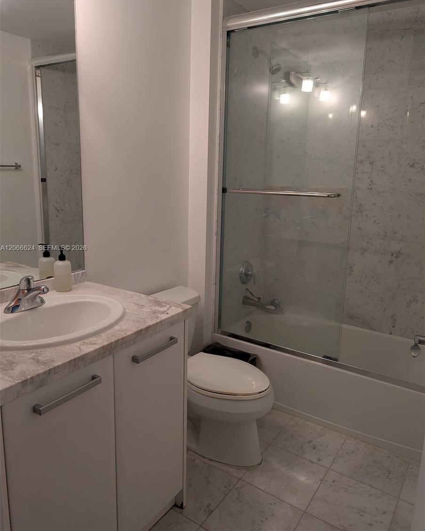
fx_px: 393
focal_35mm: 25
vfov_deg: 68.0
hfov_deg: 56.8
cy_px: 249
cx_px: 212
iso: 34
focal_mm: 6.9
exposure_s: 1/24
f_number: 1.68
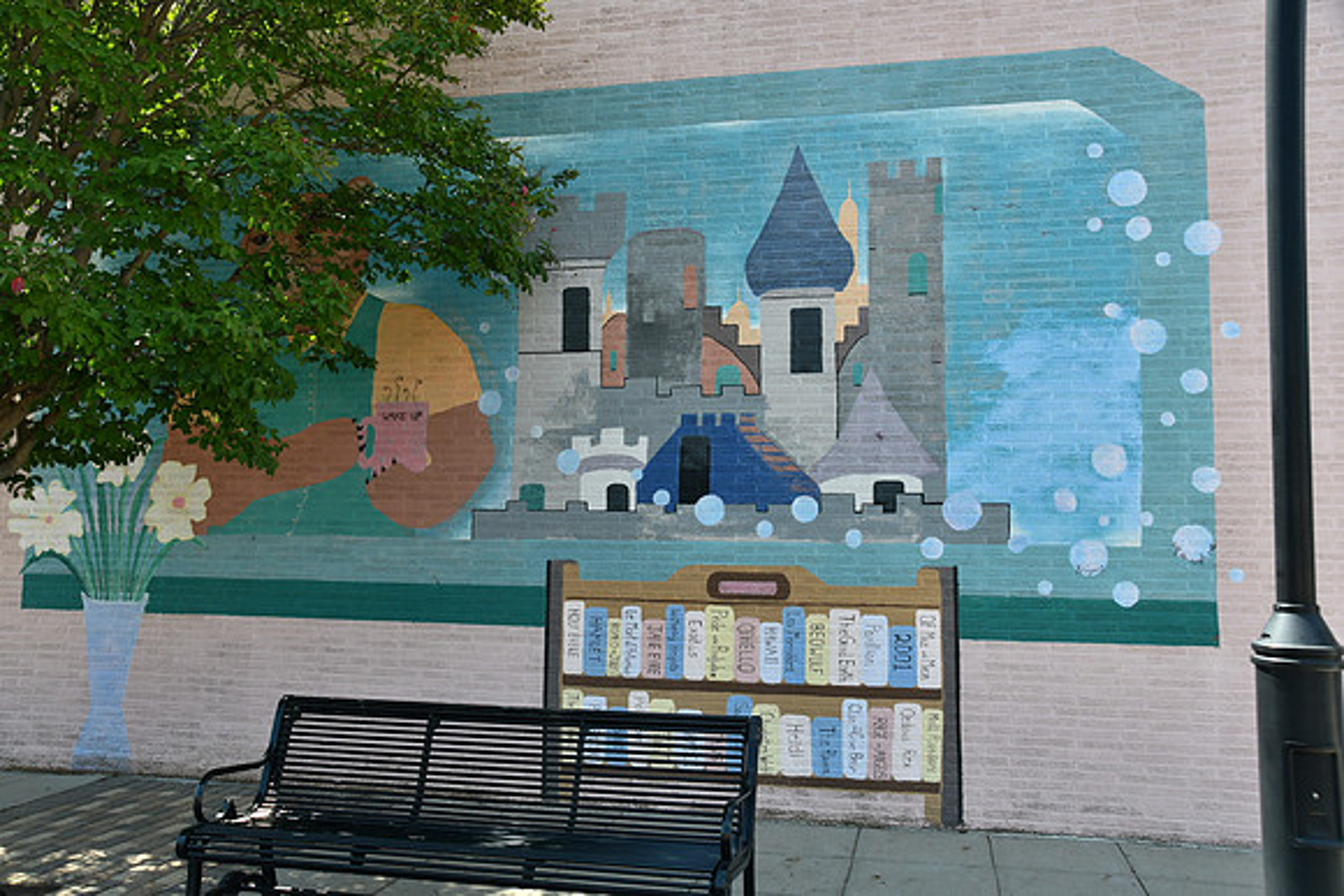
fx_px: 1232
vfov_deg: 40.0
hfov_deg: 57.2
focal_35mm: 33
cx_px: 672
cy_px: 448
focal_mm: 22
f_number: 8
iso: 180
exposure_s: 1/250
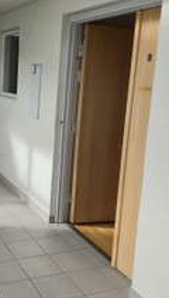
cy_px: 136
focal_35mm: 44
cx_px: 19
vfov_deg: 46.3
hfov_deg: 26.4
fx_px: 349
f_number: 1.8
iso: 25
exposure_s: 1/296
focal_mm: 5.4
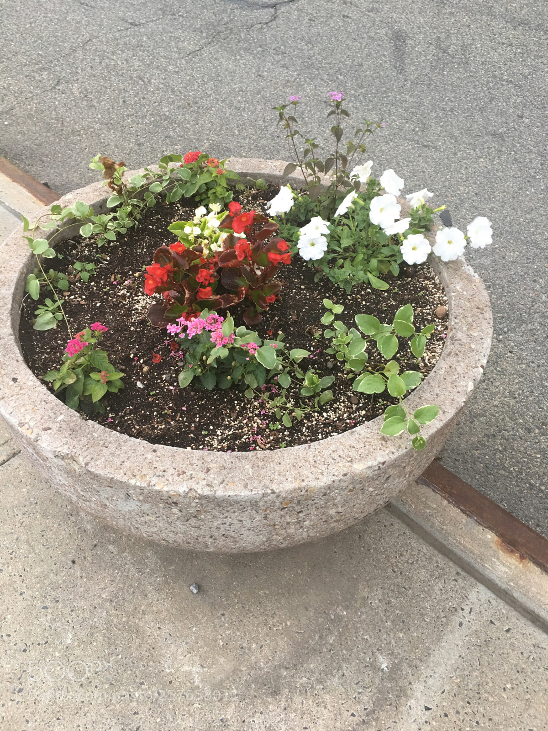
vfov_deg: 61.7
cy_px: 366
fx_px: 612
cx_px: 274
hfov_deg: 48.2
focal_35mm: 29
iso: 32
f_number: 2.2
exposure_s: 1/30
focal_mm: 4.15
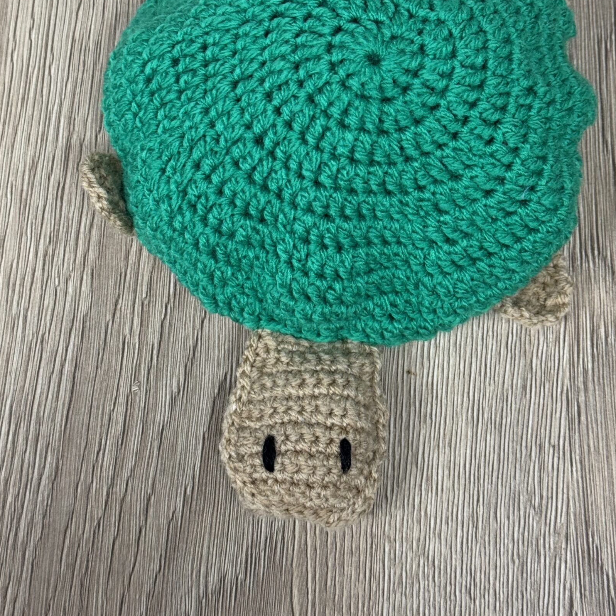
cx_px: 331
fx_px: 1369
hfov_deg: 25.4
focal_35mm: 68
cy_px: 174
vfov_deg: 25.1
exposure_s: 1/50
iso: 100
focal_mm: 6.76
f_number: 1.78
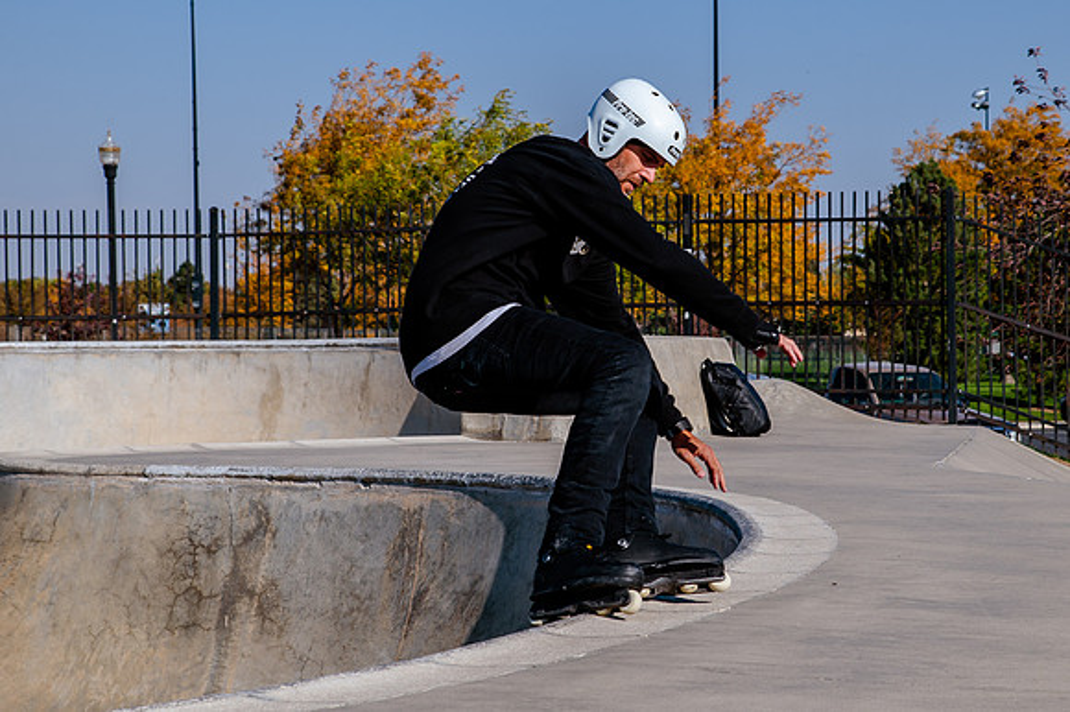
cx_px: 660
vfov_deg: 12.0
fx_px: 3399
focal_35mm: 114
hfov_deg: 17.9
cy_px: 296
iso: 200
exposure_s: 1/500
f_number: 10
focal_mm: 85
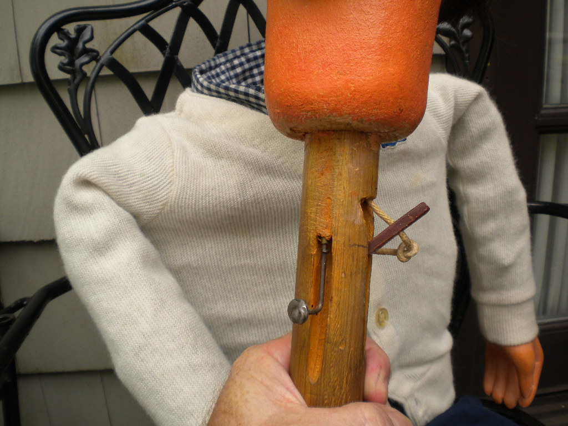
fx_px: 574
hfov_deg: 52.6
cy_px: 213
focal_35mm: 35
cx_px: 284
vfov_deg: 40.7
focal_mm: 6.3
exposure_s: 1/134
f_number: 4.6
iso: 80
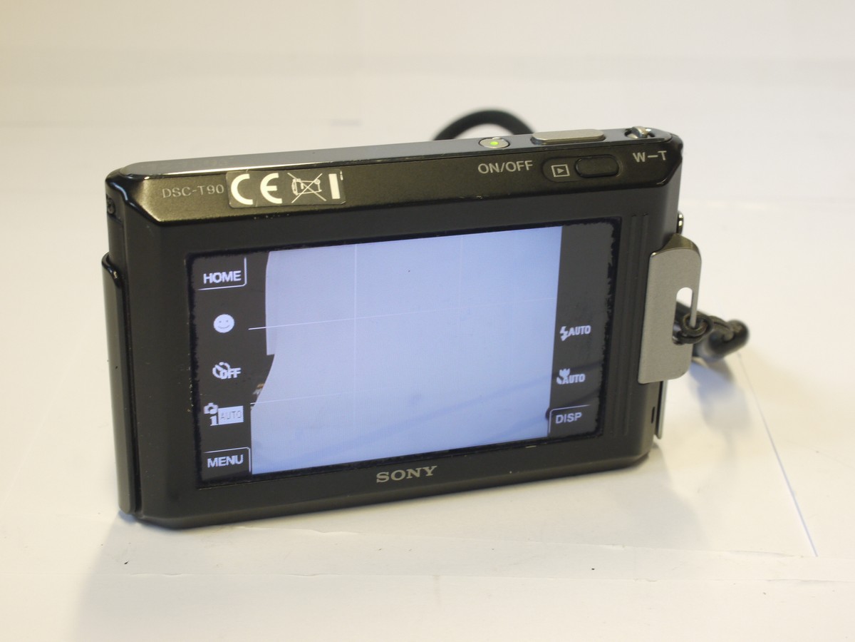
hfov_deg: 32.2
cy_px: 321
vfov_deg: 24.4
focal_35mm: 60
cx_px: 428
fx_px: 1482
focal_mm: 30
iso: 400
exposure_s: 1/10
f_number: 10
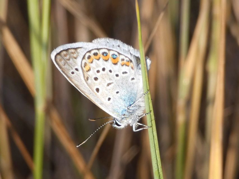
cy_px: 90
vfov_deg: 11.2
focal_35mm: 132
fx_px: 911
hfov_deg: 14.9
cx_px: 120
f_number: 5.2
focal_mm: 23.7
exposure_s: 1/80
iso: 80
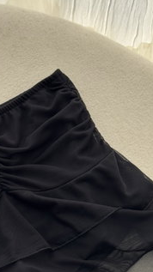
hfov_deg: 13.6
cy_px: 207
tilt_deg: -75.3
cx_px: 24
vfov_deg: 23.9
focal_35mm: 88
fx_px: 636
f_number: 1.78
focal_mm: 6.76
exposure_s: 1/124
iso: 64
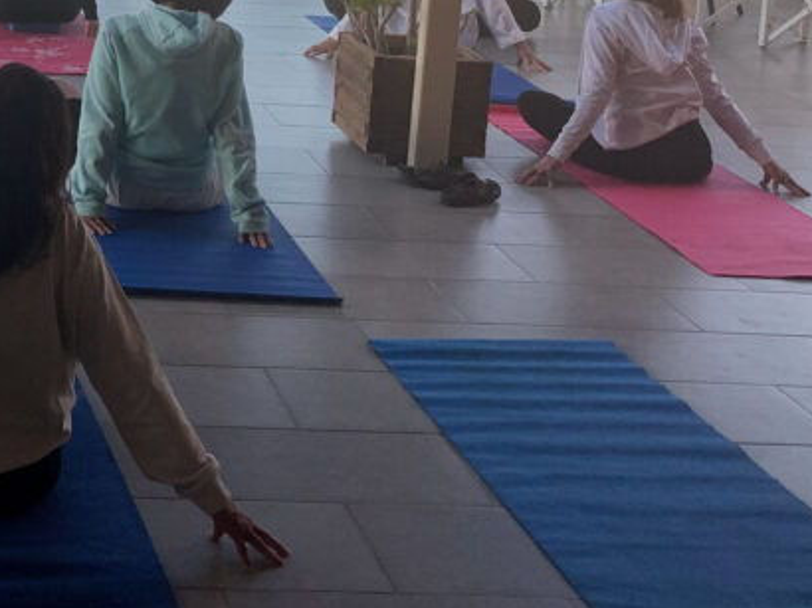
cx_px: -38
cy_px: -113
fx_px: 1524
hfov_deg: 27.7
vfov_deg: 21.1
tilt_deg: -6.4
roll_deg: -2.0
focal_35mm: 65
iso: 25
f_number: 1.8
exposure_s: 1/291
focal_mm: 4.25
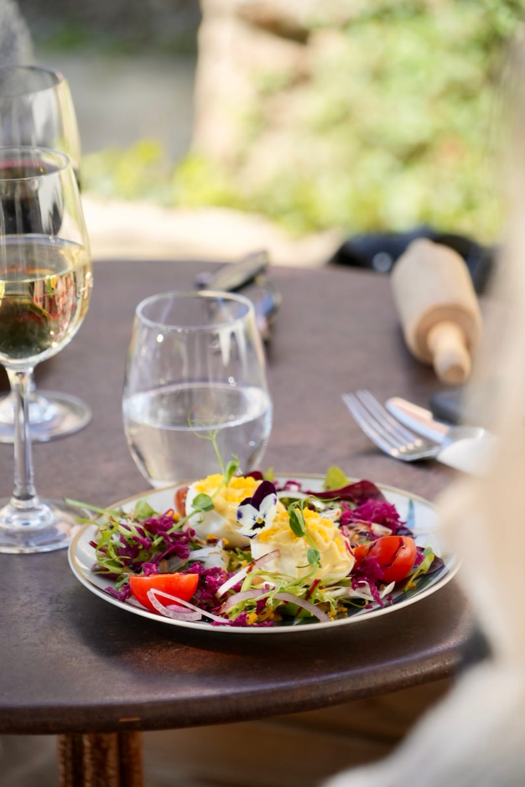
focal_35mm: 163
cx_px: 262
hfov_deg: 8.4
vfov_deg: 12.6
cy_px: 394
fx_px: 3567
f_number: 6.3
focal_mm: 163
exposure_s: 1/200
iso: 320
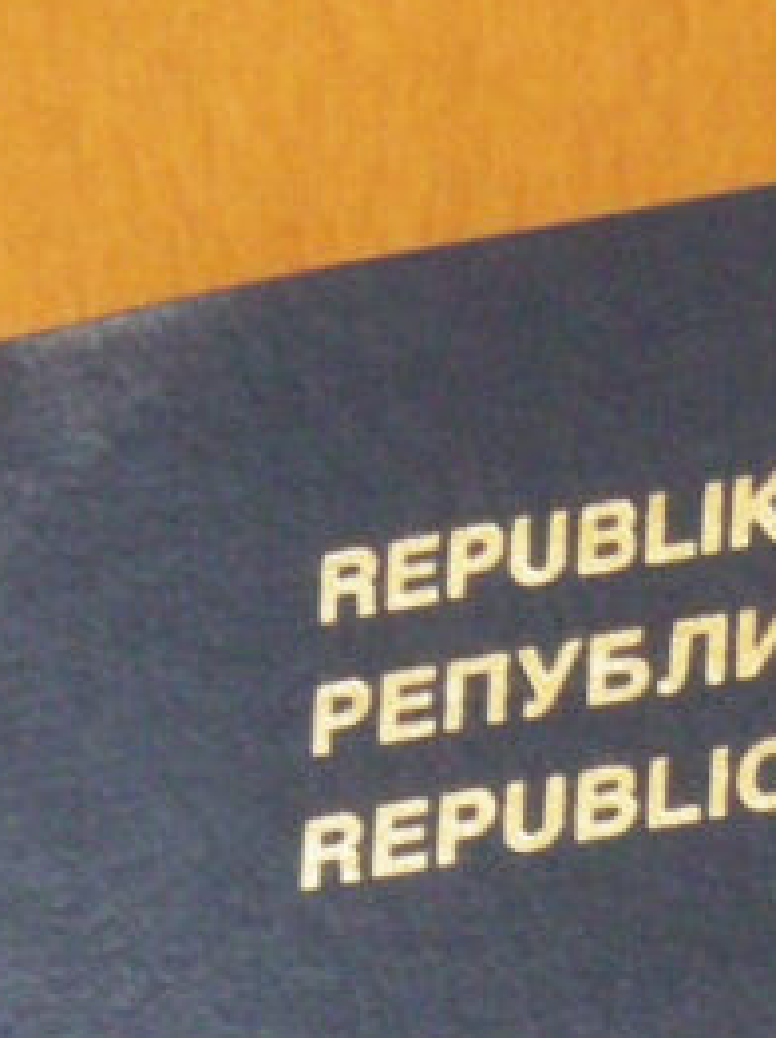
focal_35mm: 411
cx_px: 895
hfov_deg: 3.6
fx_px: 12305
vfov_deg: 4.8
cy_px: 1727
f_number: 4.7
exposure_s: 1/51.8
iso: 400
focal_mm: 17.1
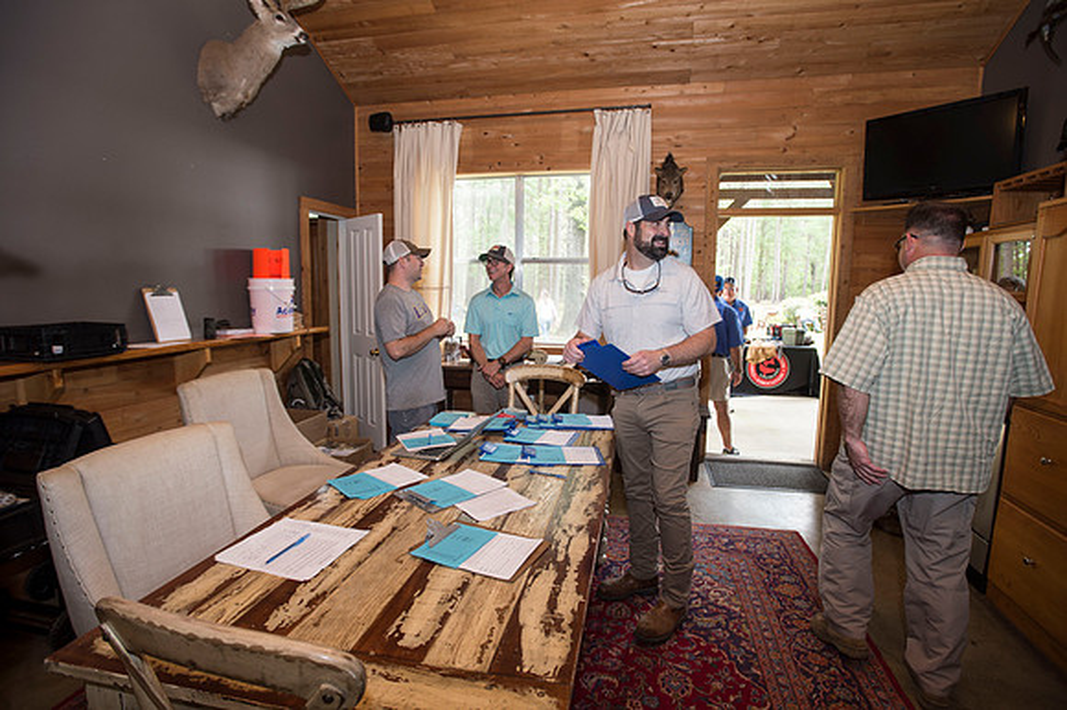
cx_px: 534
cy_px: 355
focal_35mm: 19
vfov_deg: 64.5
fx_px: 563
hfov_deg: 86.9
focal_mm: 19
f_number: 3.5
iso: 250
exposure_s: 1/80
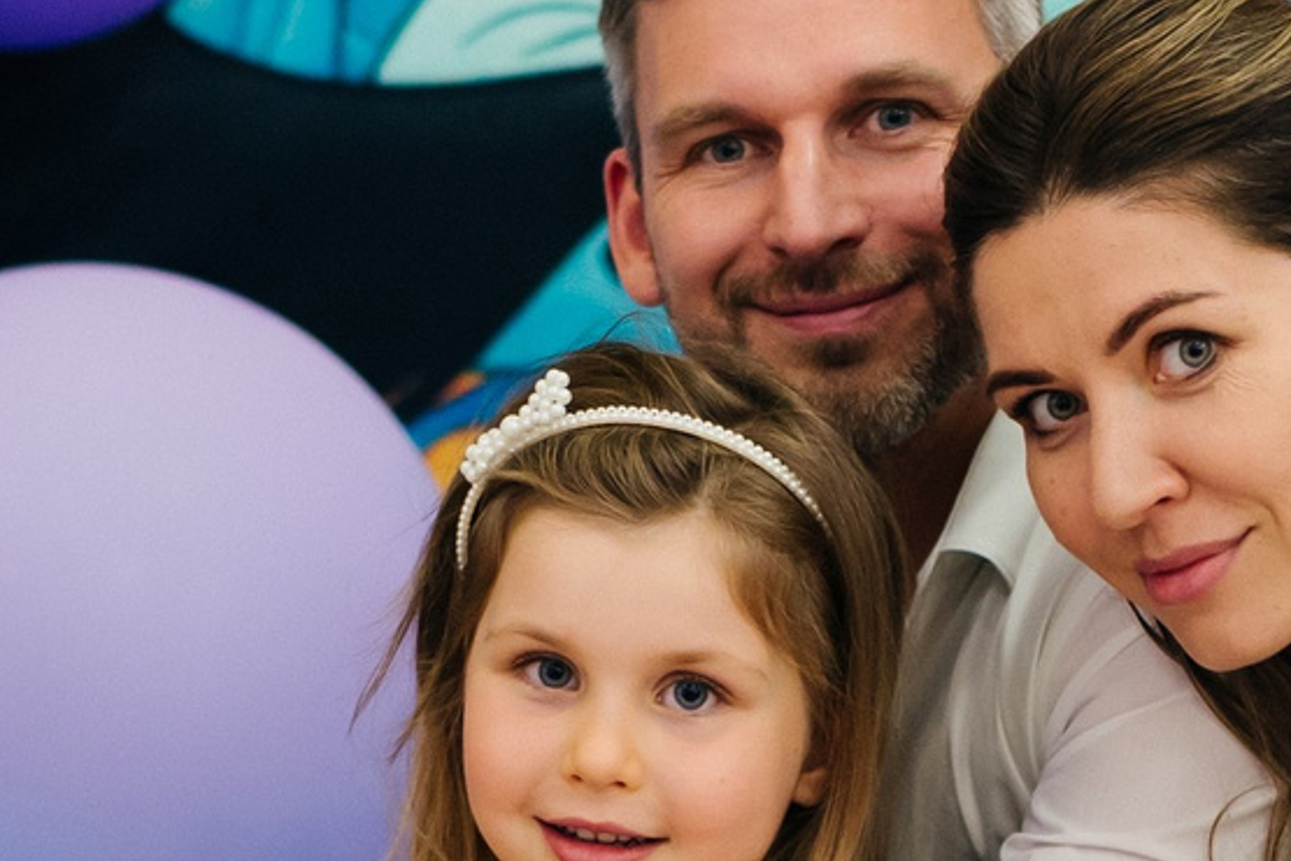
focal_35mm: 168
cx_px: 783
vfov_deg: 8.1
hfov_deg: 12.2
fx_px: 6024
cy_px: 1142
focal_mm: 35
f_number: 1.8
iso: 800
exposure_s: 1/100
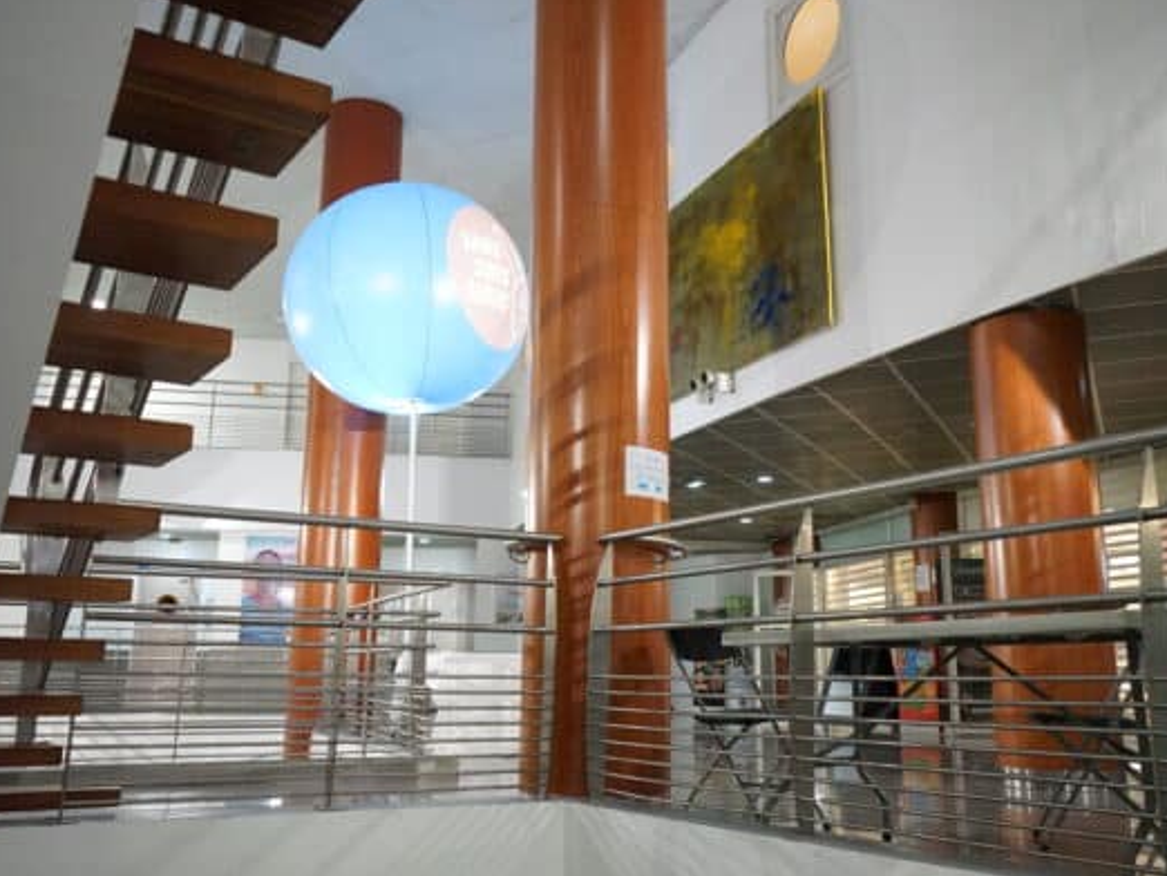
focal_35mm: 32
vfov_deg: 44.2
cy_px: 432
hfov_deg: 56.8
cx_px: 608
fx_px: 1079
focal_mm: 29
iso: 12800
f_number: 4.5
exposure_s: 1/160
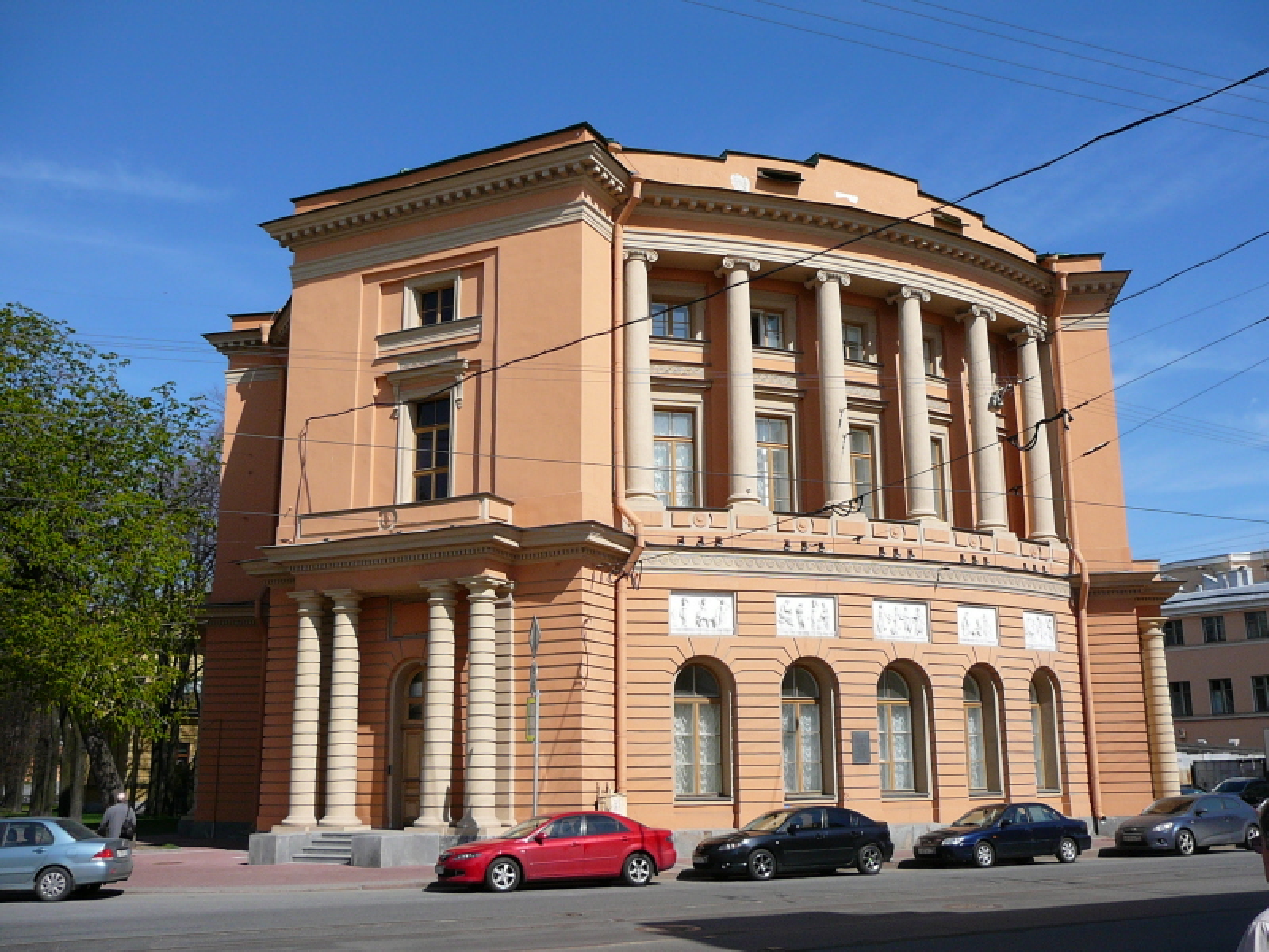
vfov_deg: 40.7
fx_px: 1283
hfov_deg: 52.6
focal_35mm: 35
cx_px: 634
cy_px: 476
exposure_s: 1/640
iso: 80
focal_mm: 5.2
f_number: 5
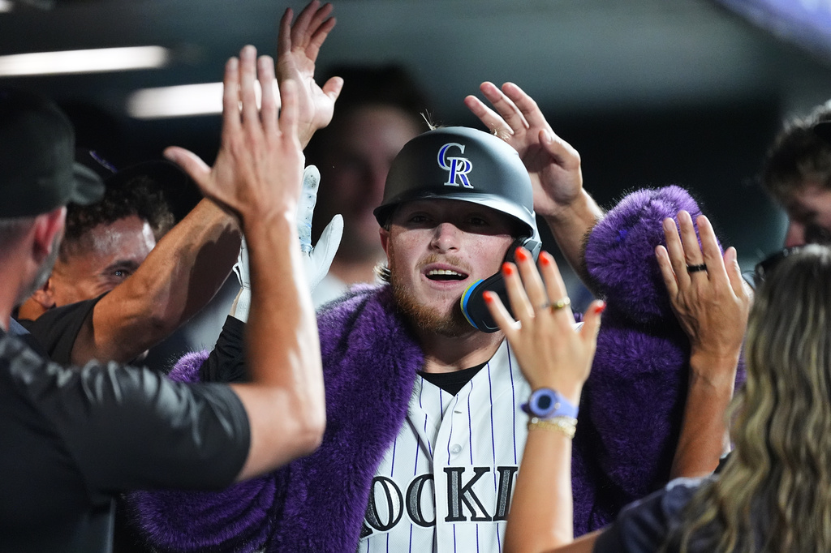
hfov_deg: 3.4
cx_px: 416
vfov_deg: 2.3
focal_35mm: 600
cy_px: 276
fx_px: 13845
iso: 6400
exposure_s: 1/500
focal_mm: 600
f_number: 4
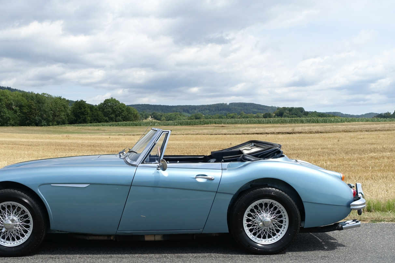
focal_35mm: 44
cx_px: 160
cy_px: 163
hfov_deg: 44.3
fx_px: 483
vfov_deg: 30.4
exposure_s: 1/125
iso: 125
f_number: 4
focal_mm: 12.06
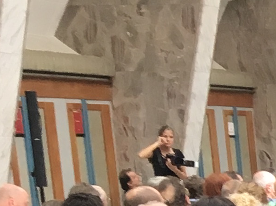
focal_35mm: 197
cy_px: 482
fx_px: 1570
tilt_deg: -12.4
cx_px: 887
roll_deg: +2.2
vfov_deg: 7.1
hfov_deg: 8.2
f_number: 2.2
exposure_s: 1/30
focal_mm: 4.15
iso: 50
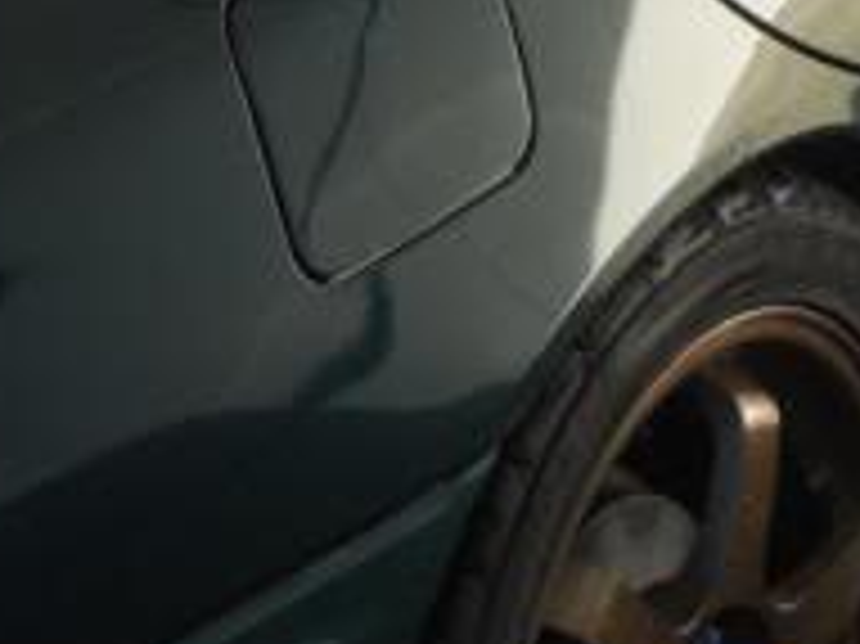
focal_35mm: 154
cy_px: -225
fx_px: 3824
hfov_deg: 12.6
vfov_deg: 9.4
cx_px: 941
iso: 250
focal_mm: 8.3
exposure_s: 1/250
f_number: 3.4
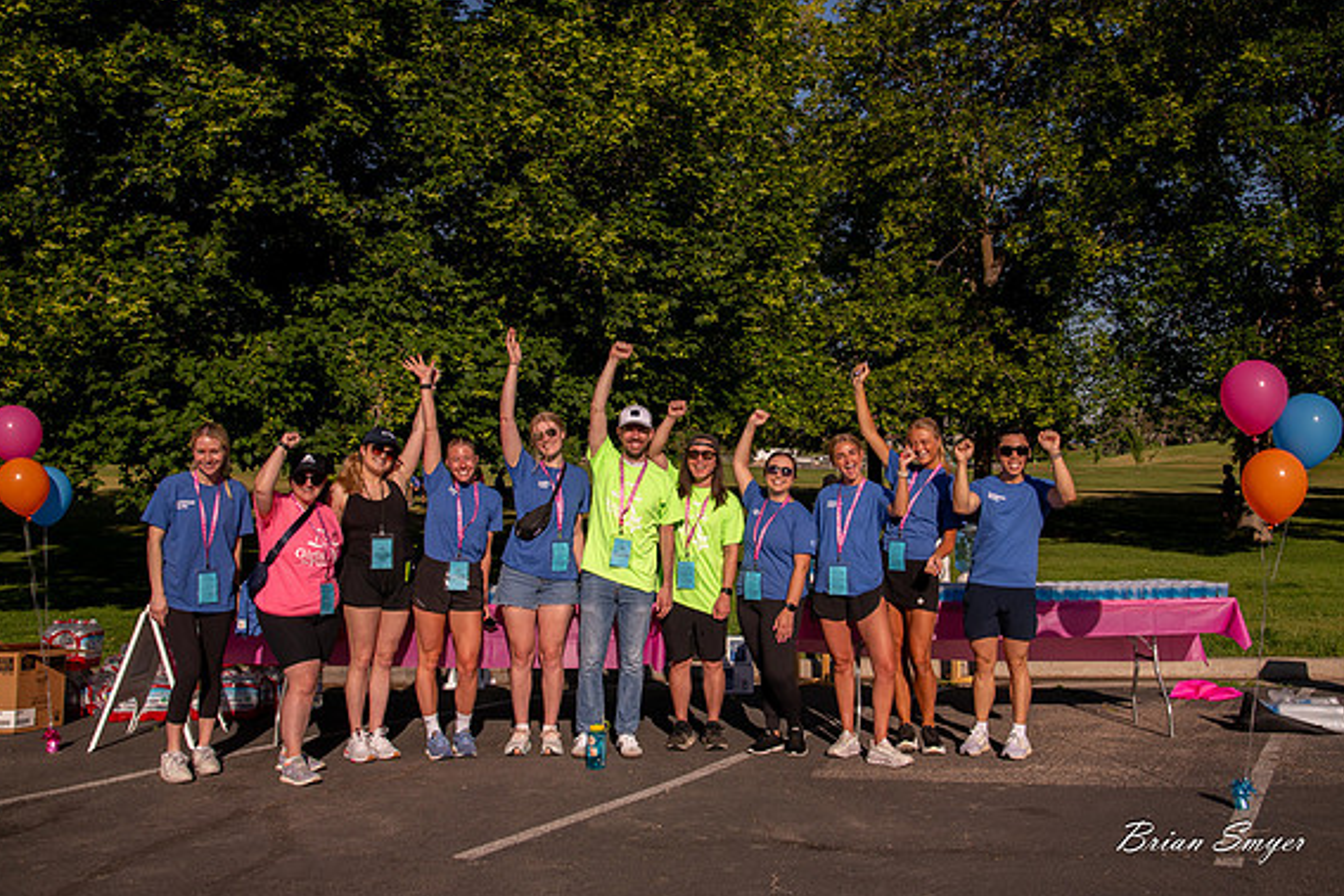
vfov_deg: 36.9
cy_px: 446
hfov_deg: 53.1
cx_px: 685
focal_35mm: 36
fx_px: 1344
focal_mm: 34
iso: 500
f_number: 9
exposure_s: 1/2500
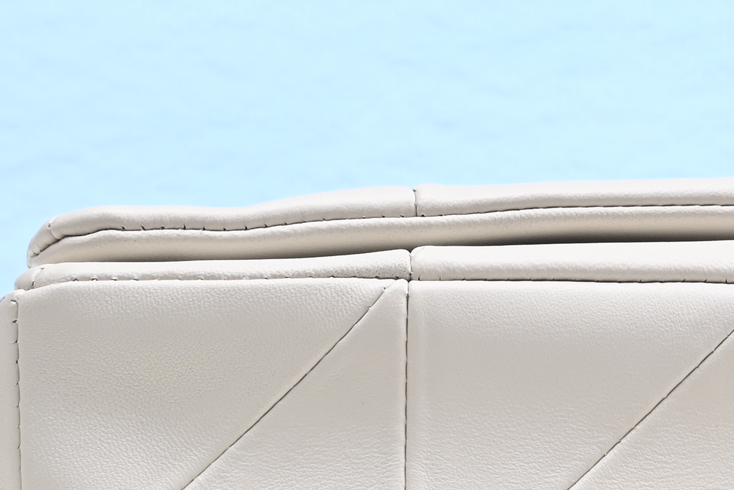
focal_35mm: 176
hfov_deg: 11.6
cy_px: -134
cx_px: 717
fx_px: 3589
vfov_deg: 7.7
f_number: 16
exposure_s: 1/2
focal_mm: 42
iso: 100
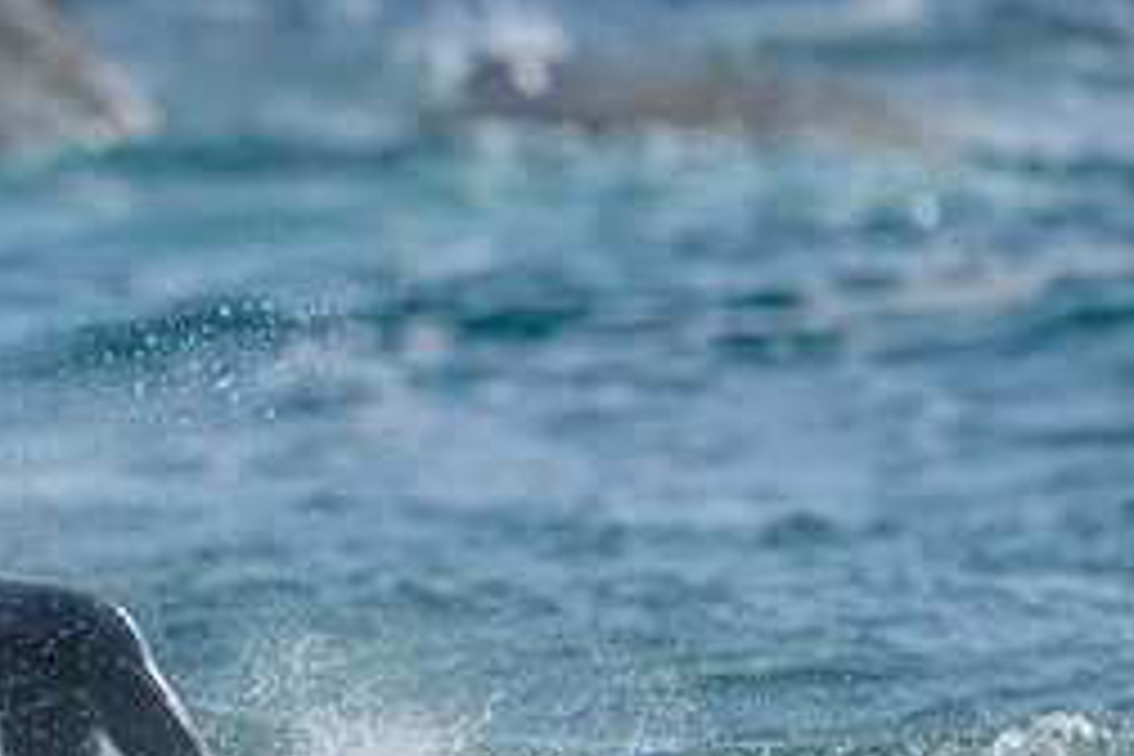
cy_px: 841
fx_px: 61011
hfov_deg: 1.1
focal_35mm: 1937
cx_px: -146
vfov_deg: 0.7
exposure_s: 1/2000
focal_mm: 800
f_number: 6.3
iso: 220
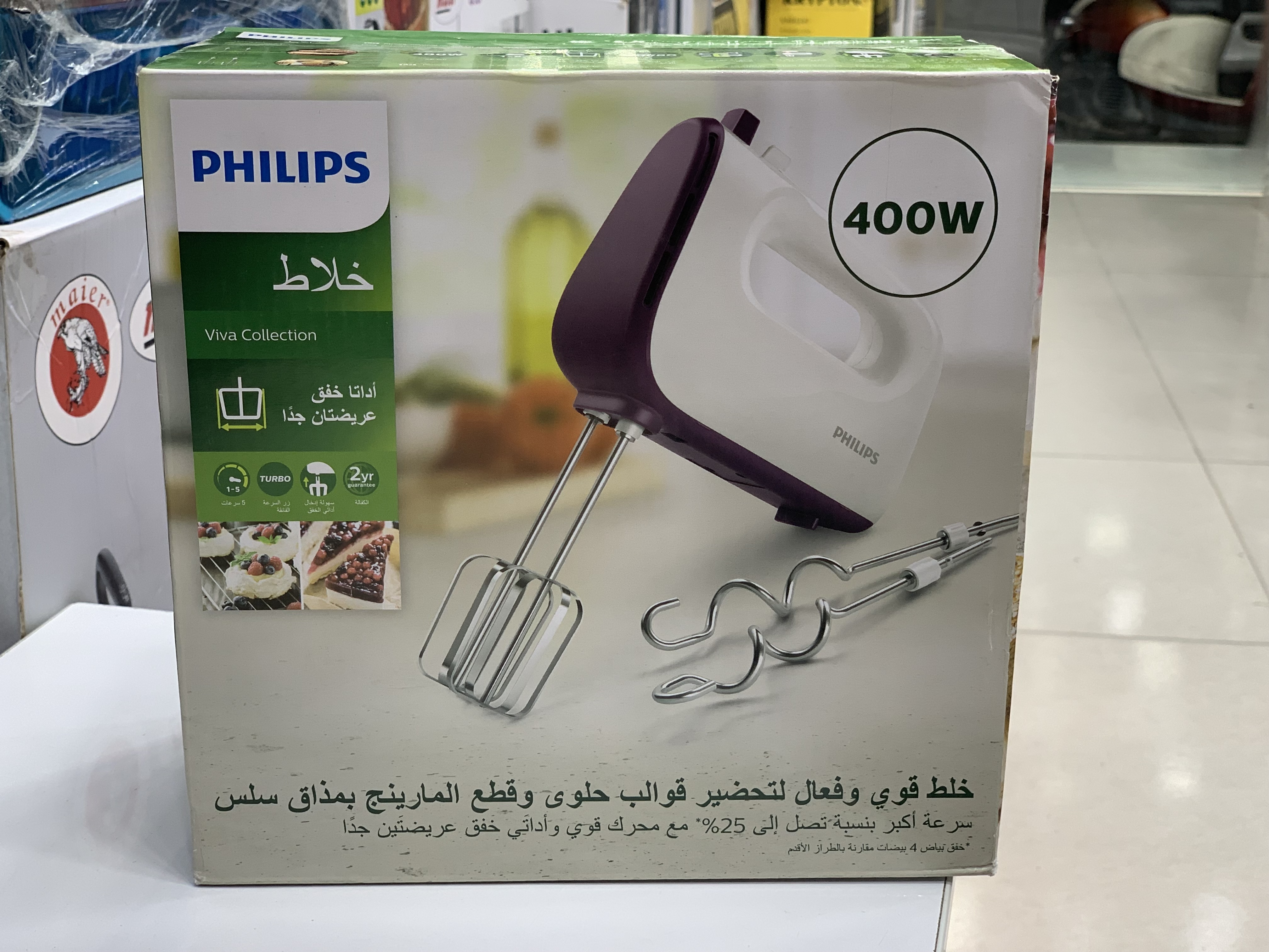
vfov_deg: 28.0
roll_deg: -0.3
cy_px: 476
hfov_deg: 36.8
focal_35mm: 52
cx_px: 634
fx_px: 1906
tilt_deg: -17.0
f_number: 2.4
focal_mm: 6
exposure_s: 1/122
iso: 64
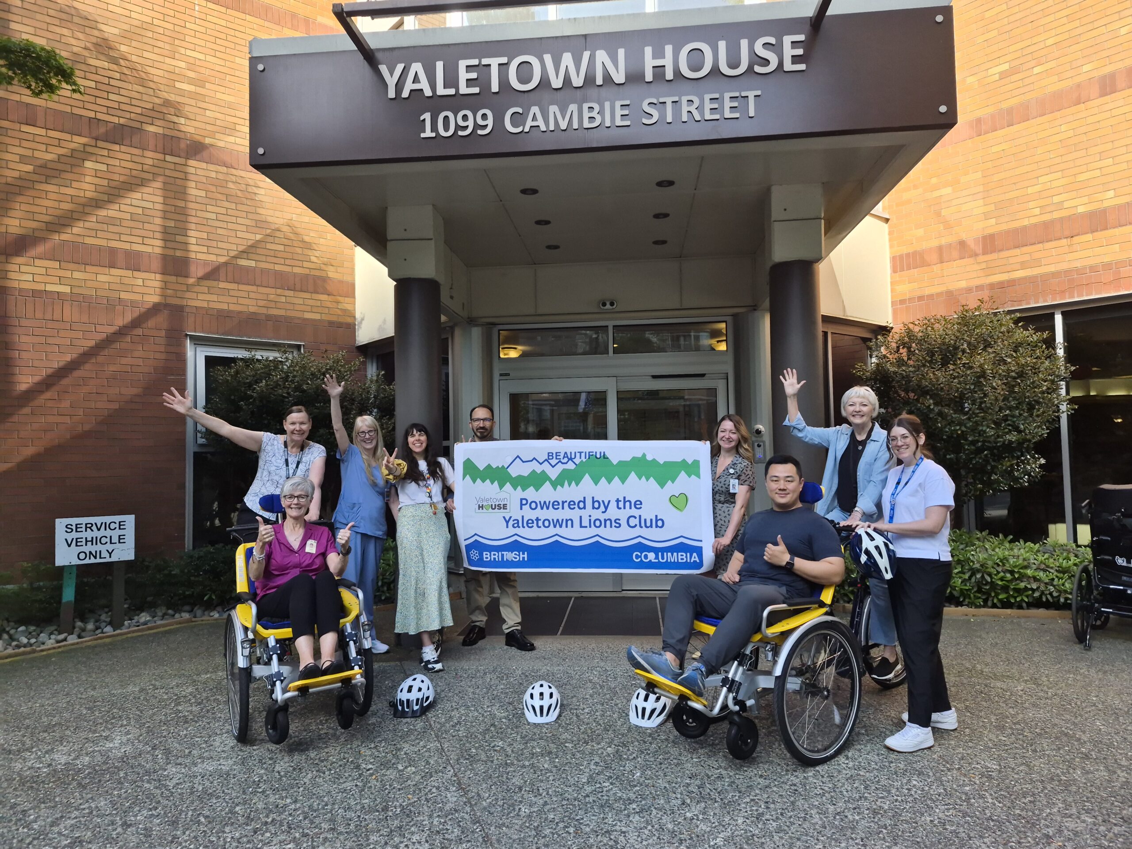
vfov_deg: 58.9
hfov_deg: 73.9
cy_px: 424
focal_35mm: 23
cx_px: 566
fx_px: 752
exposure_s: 1/2232
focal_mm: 5.4
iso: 80
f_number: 1.8
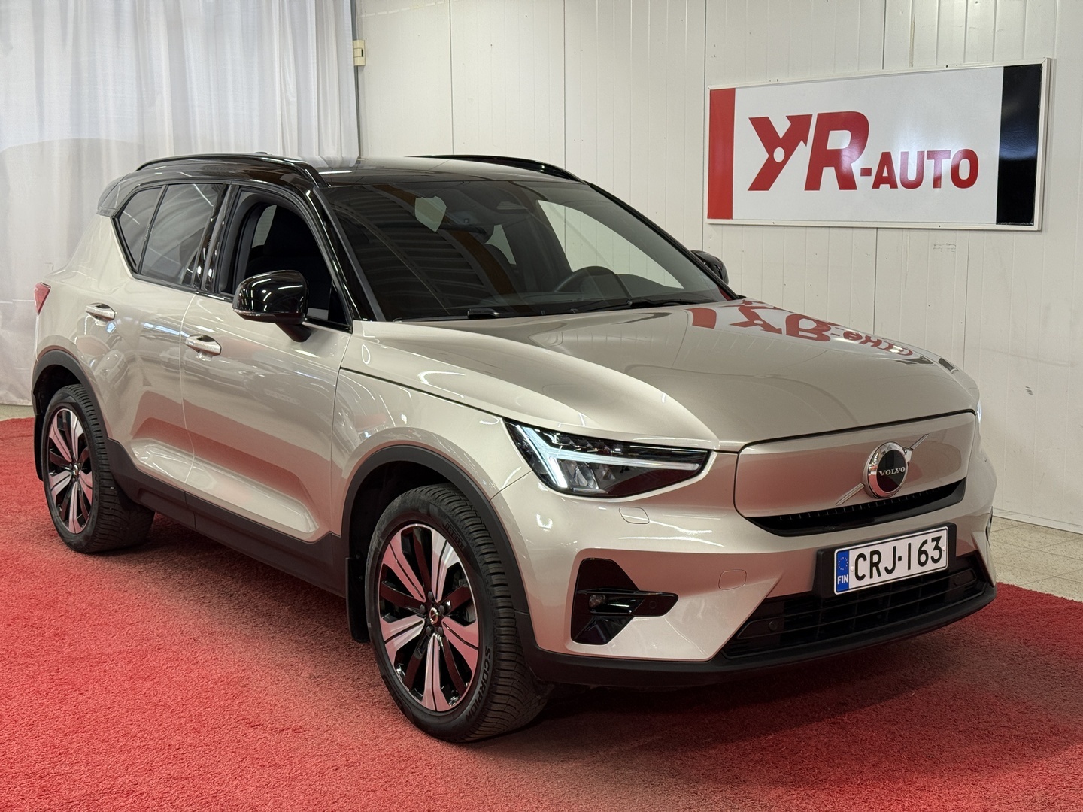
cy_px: 406
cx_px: 542
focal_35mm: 48
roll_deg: +0.5
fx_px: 1502
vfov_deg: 30.3
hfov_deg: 39.7
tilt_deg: -8.3
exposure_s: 1/117
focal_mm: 6.76
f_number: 1.78
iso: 100
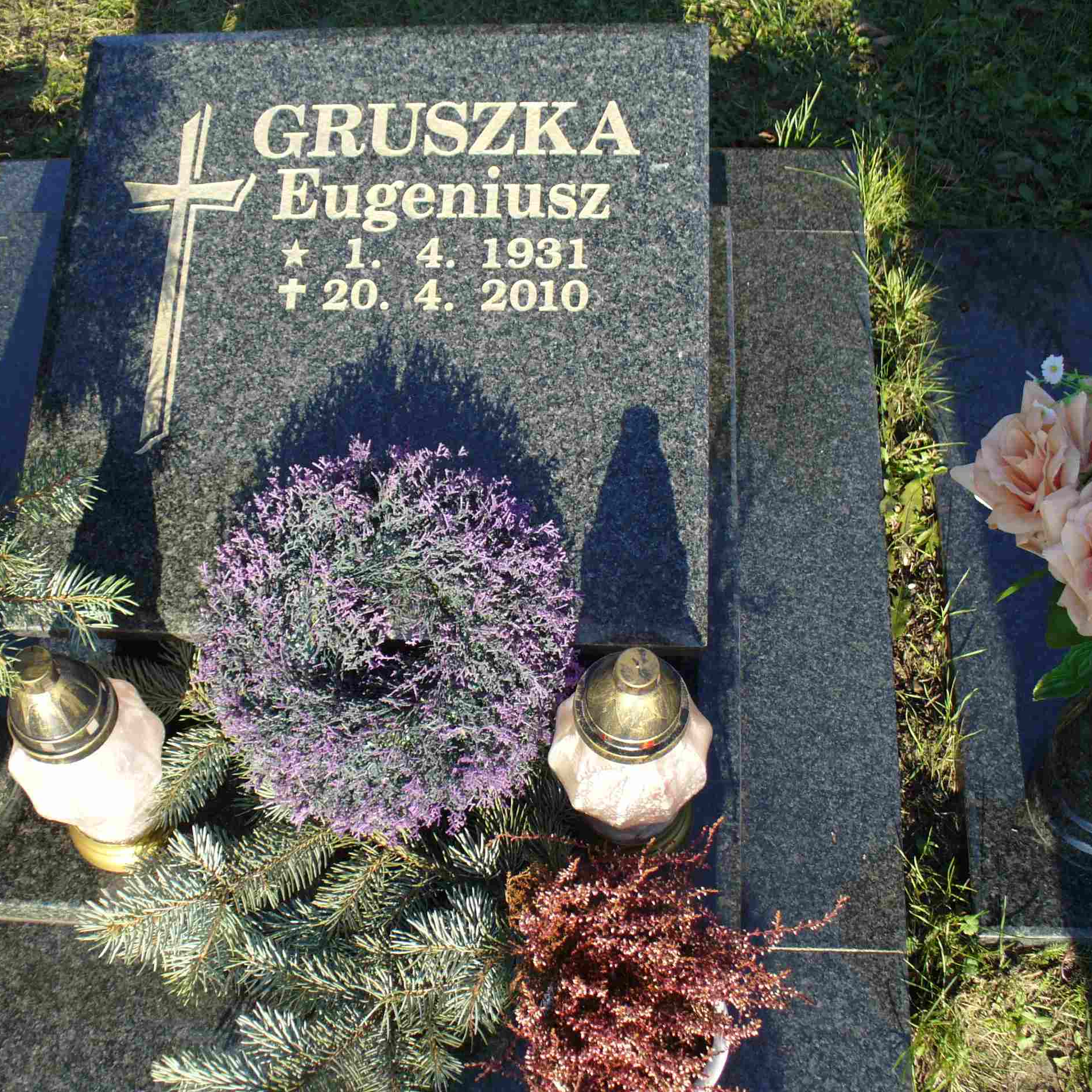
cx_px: 511
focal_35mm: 44
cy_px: 550
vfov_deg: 38.3
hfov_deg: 38.3
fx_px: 1570
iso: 80
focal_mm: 6.1
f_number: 2.8
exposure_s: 1/320
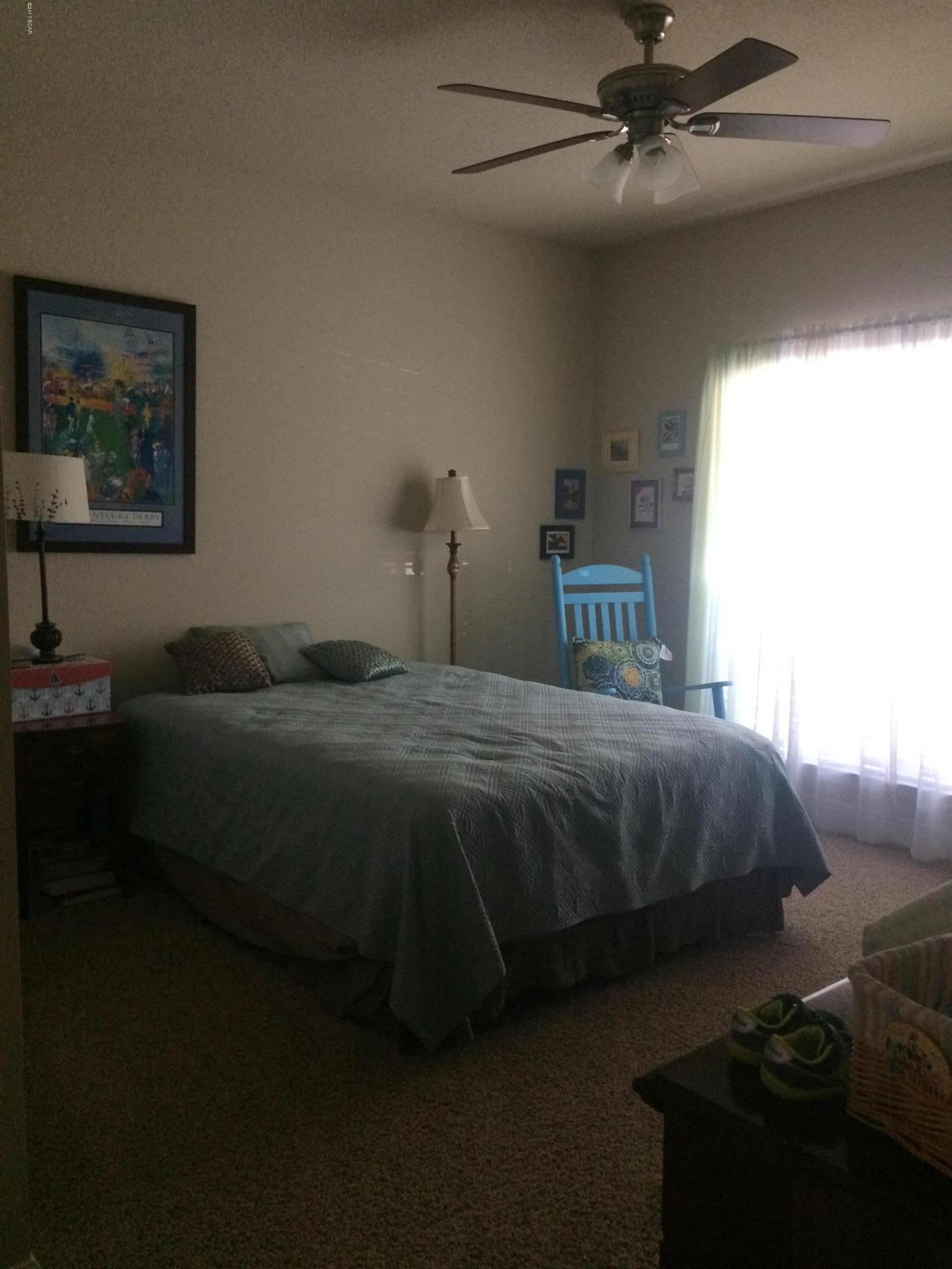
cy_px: 634
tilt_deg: -5.7
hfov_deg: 48.2
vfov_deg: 61.7
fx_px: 1063
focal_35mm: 29
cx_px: 476
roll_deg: +0.6
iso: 250
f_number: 2.2
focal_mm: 4.15
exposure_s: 1/30
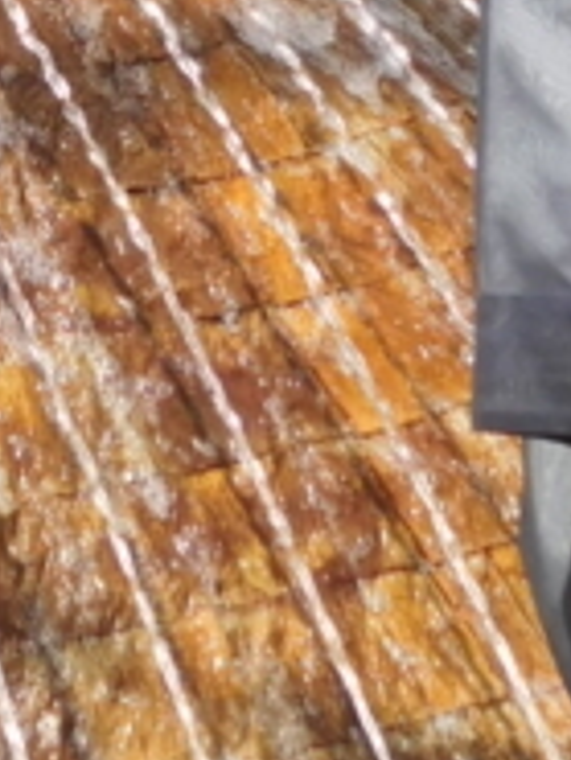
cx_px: 21
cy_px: -854
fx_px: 6085
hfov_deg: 5.4
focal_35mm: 277
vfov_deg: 6.9
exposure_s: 1/400
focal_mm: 8.9
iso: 125
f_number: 4.1
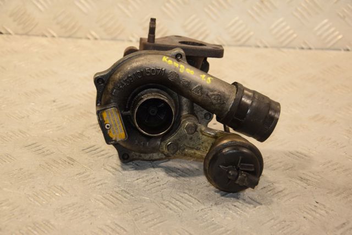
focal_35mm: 87
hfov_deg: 23.4
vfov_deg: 15.7
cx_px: 176
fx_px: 850
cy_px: 118
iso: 800
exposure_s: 1/160
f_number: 5
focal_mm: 58
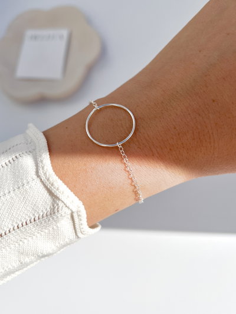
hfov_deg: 53.1
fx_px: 236
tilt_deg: -68.6
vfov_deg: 67.3
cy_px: 157
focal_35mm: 26
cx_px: 118
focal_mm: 5.7
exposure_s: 1/8696
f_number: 1.5
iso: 50
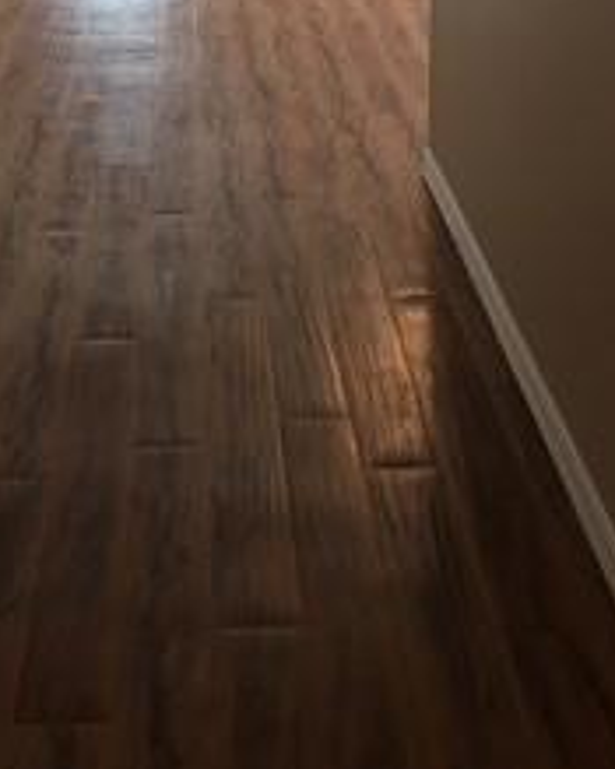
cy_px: -21
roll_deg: +1.5
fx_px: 1412
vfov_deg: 28.4
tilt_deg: -10.4
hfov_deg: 24.4
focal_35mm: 62
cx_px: 169
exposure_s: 1/15
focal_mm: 4.15
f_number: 2.2
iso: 64
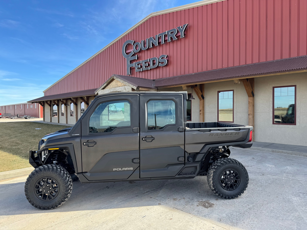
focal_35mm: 24
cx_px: 154
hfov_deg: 71.6
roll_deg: +0.0
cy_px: 115
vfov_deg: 56.8
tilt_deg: -0.9
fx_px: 213
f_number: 1.78
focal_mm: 6.76
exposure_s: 1/1285
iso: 80
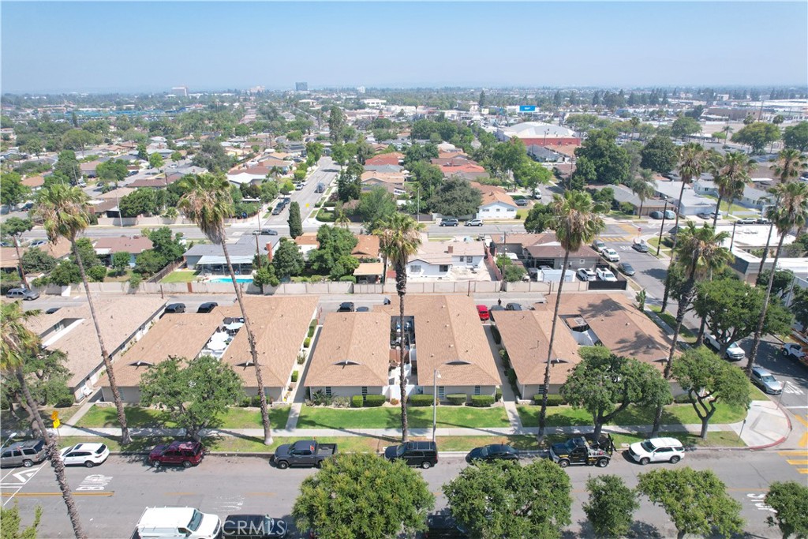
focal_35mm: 22
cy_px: 270
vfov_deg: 57.2
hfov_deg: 78.6
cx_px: 404
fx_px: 494
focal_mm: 8.38
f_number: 2.8
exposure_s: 1/1600
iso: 100
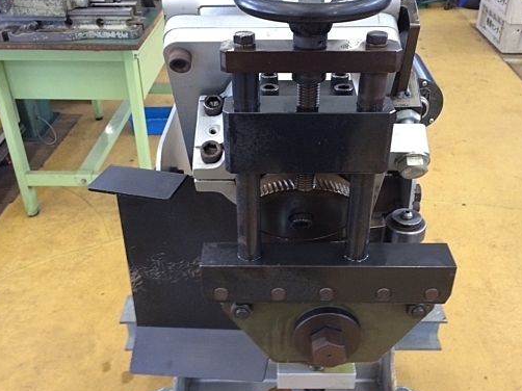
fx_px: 558
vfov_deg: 38.6
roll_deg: +1.2
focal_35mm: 37
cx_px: 270
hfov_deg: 50.1
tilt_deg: -31.2
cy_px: 204
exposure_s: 1/30
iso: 125
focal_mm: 4.15
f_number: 2.2
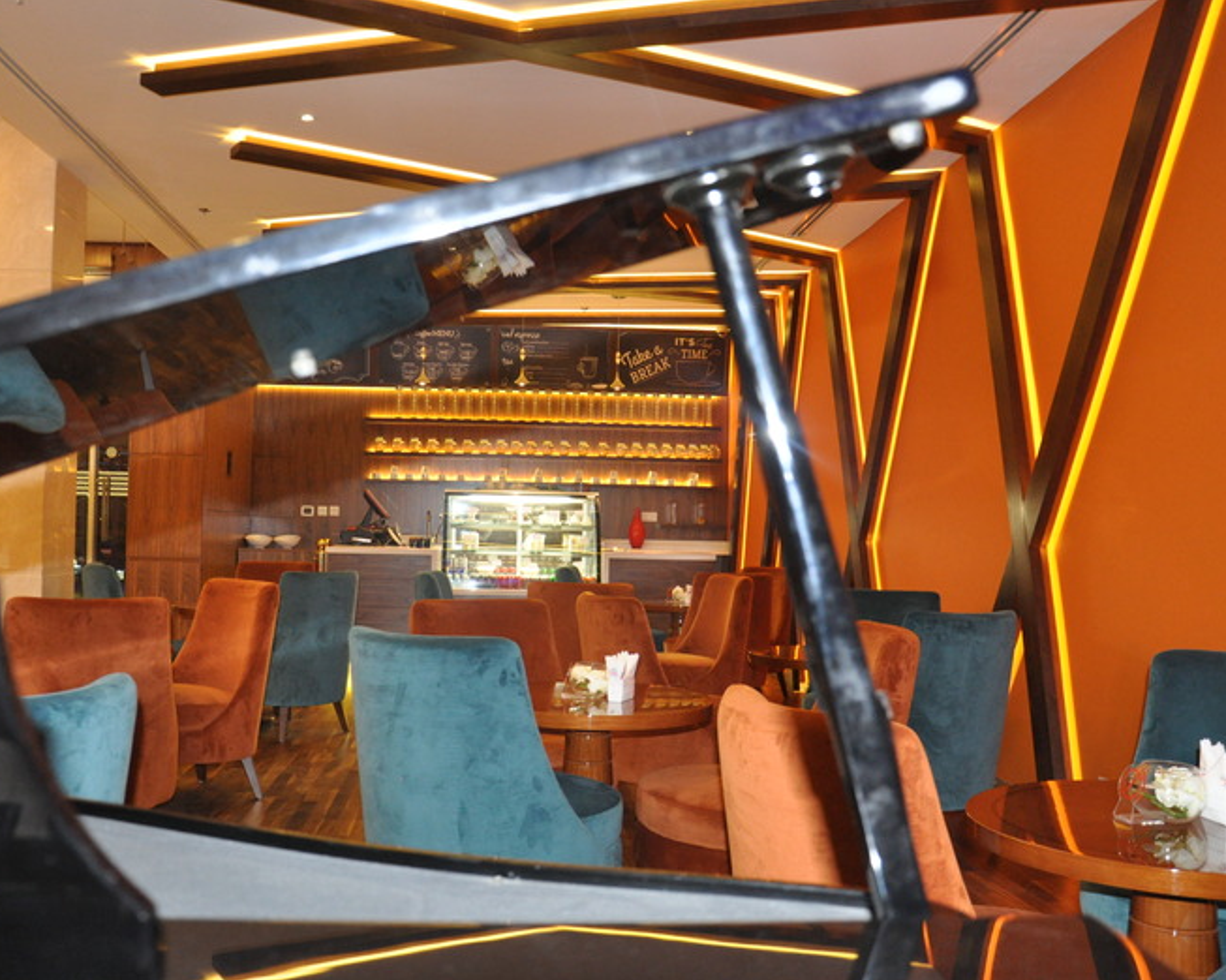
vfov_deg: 47.1
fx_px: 1124
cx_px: 573
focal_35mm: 31
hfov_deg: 57.1
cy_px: 495
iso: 1600
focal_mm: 18
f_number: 5
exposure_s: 1/60
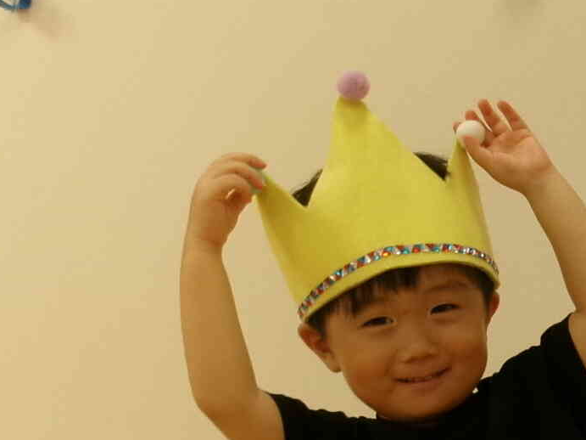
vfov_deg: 17.3
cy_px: 444
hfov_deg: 21.1
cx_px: 791
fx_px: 1405
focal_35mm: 83
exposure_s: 1/60
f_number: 3.9
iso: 100
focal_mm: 5.1
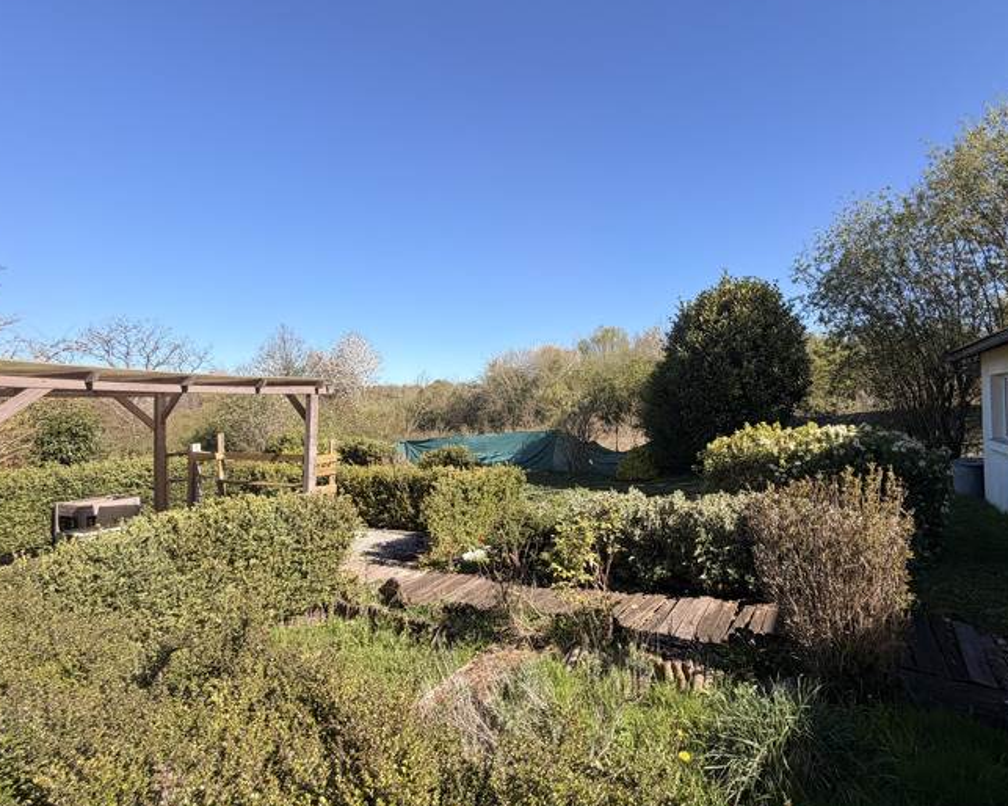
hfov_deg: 88.5
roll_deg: +1.2
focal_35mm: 17
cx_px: 604
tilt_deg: +1.3
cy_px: 395
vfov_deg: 76.9
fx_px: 507
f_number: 2.2
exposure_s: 1/770
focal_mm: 2.22
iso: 40
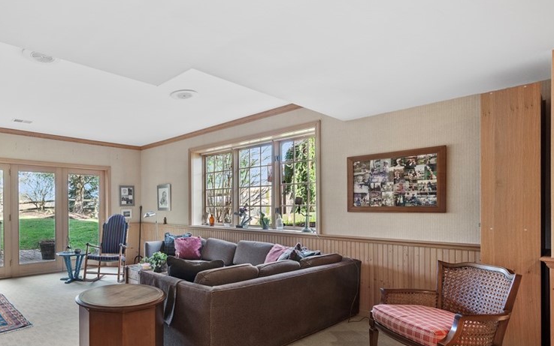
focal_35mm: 21
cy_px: 209
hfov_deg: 78.0
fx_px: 317
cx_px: 160
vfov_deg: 56.8
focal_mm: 14
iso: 400
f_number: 8
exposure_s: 1
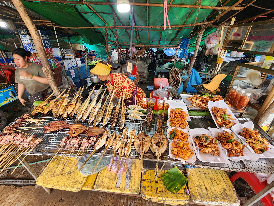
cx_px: 137
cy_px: 103
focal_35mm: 13
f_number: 2.2
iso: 64
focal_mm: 2.2
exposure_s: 1/60
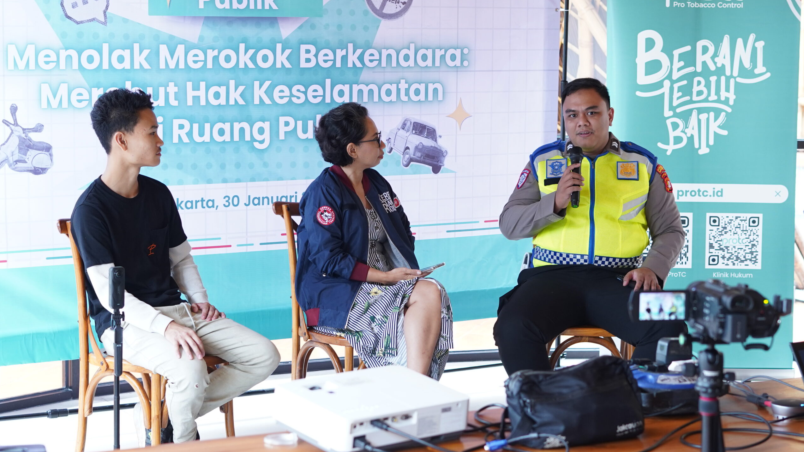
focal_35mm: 79
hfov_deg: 26.9
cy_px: 184
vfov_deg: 15.3
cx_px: 401
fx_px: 1684
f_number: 3.5
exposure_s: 1/100
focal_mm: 50
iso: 1000
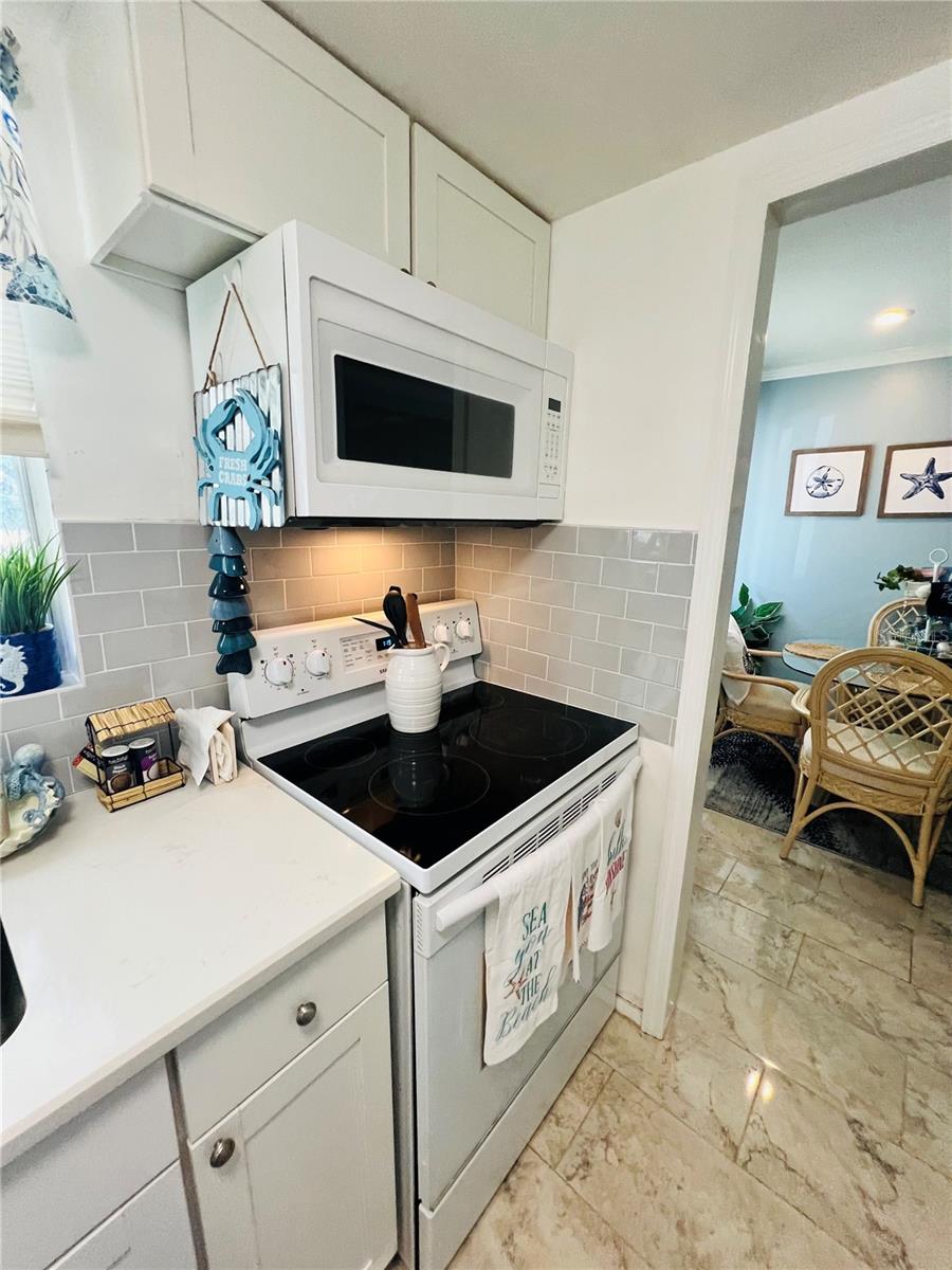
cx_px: 476
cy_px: 635
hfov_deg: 89.9
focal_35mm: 13
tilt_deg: -14.7
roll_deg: -2.0
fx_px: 477
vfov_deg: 106.2
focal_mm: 1.57
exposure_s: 1/120
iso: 250
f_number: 1.8
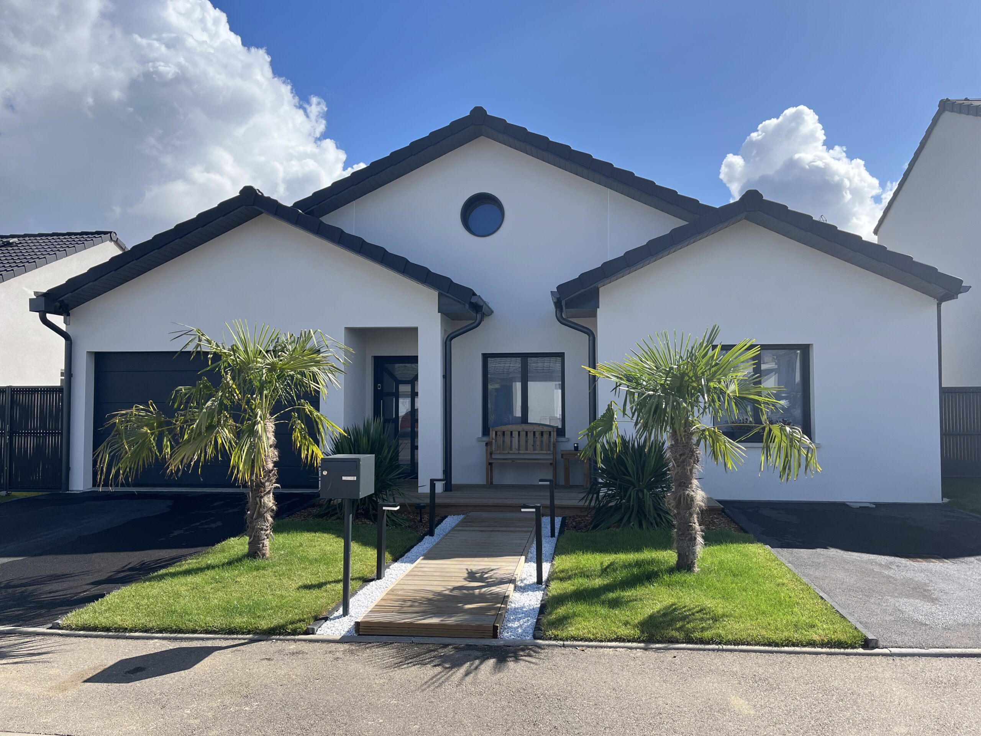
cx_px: 490
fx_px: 737
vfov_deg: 53.1
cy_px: 368
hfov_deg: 67.3
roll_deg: +0.7
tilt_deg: +2.3
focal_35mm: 26
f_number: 1.6
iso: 50
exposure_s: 1/3311
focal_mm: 5.1
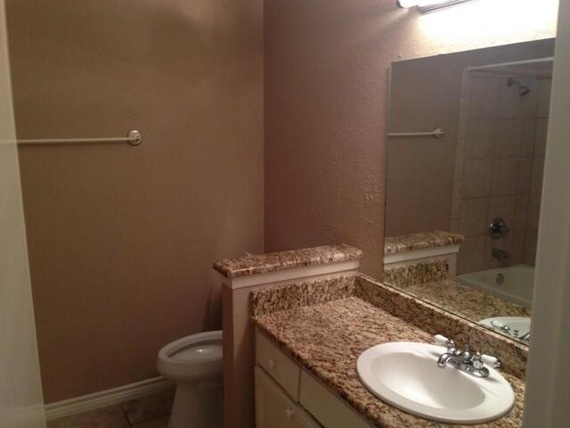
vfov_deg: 42.9
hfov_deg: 55.4
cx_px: 285
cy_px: 214
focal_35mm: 33
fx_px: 543
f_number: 2.4
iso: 125
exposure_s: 1/20
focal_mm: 4.12
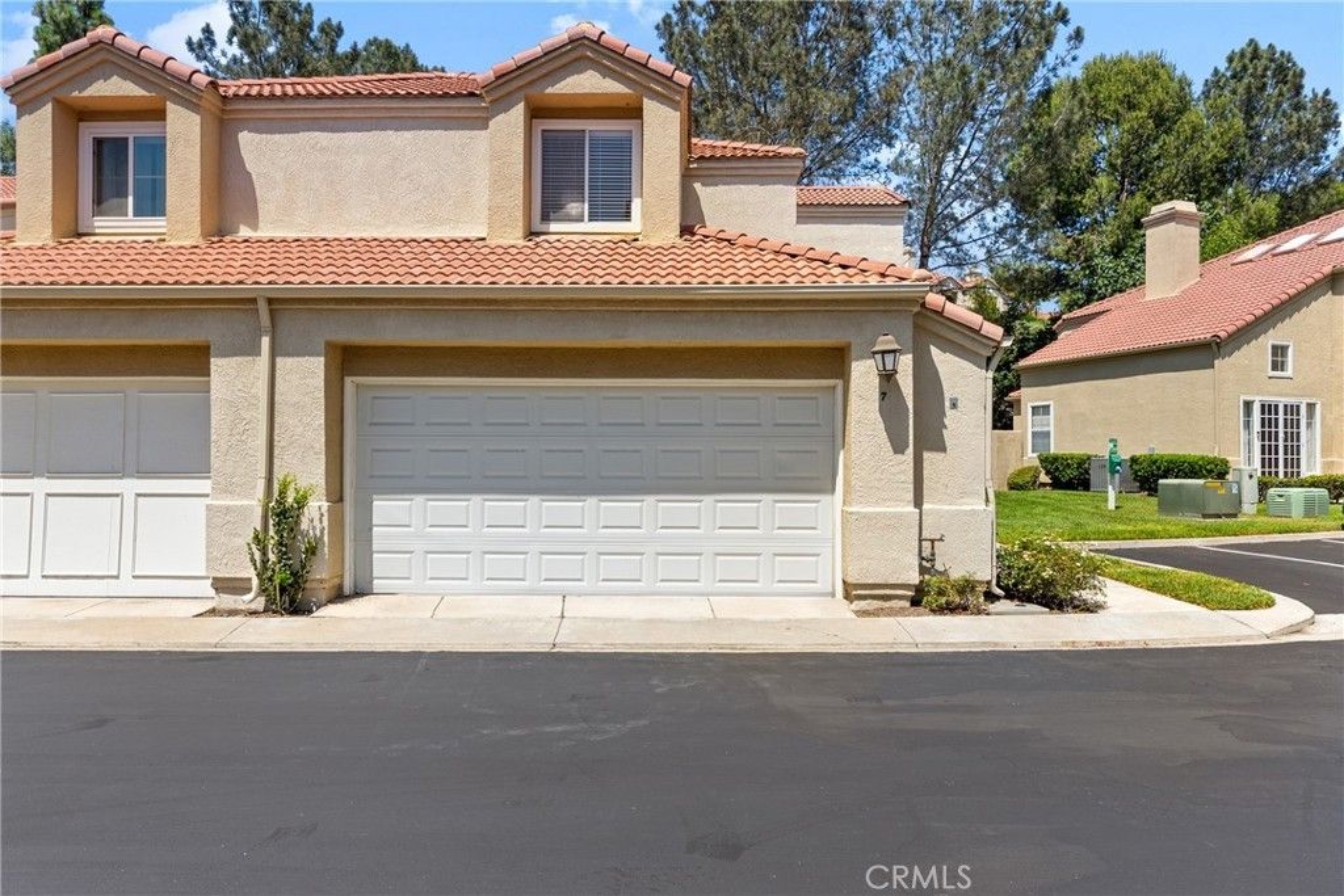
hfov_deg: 81.2
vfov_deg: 59.5
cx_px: 672
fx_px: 784
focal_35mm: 21
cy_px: 448
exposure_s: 1/200
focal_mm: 21
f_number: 9
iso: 320
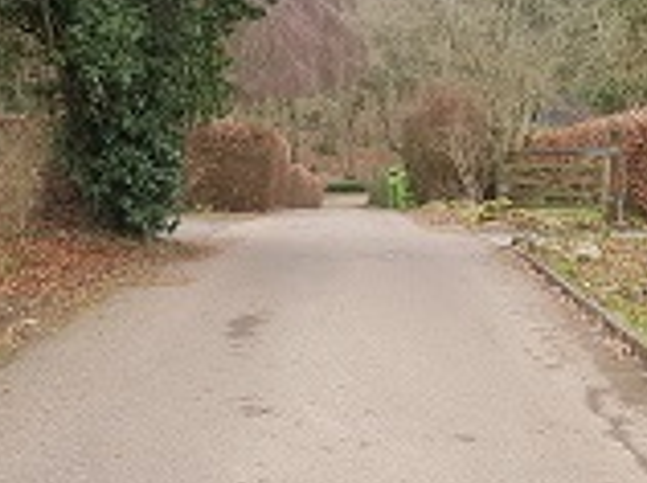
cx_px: 295
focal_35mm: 66
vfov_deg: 22.2
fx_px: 1232
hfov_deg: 29.4
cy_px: 221
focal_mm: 4.2
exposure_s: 1/135
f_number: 1.7
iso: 50
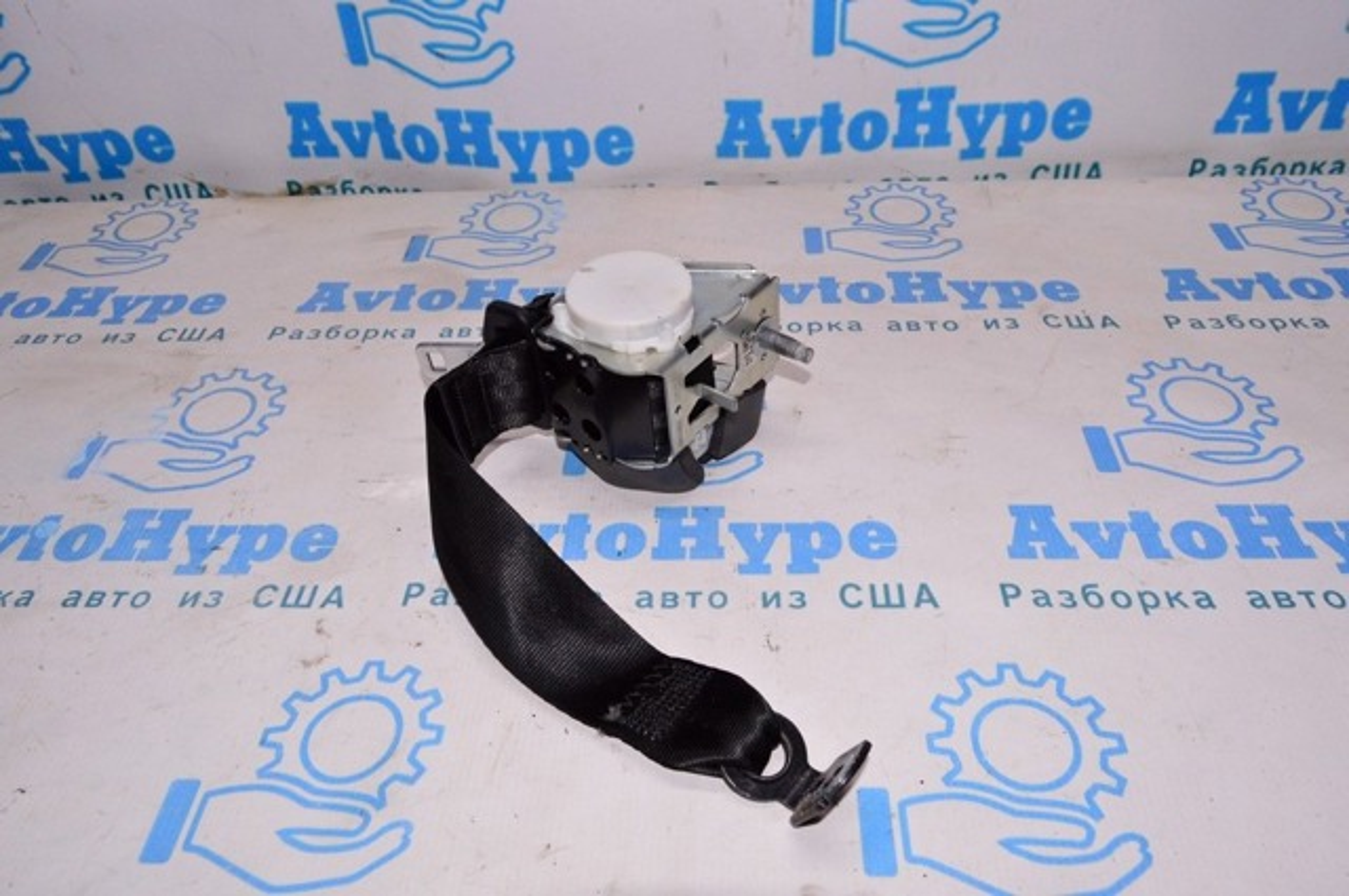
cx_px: 674
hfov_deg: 67.4
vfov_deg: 47.8
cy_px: 448
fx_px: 1010
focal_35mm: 27
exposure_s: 1/200
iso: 1600
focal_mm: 18
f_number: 8
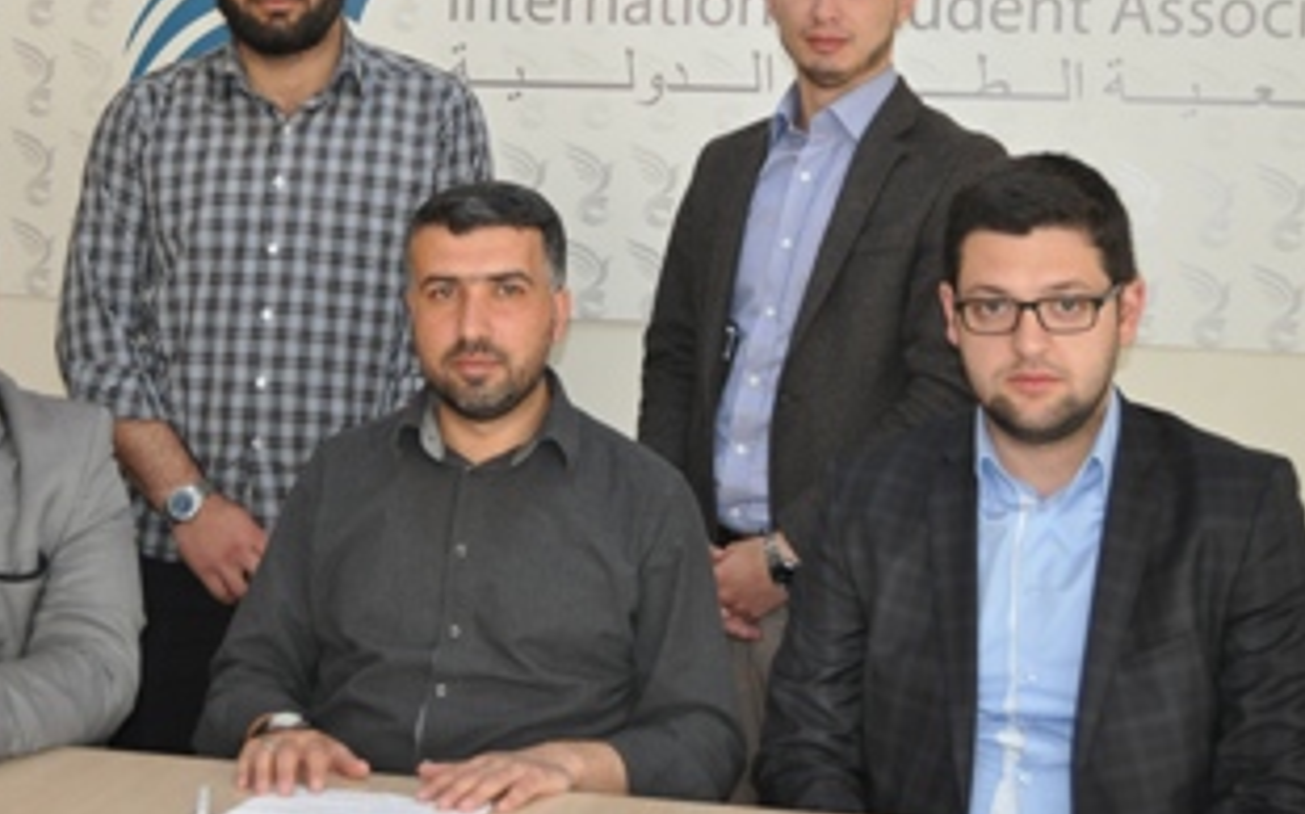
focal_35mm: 66
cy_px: 315
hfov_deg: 31.0
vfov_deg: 19.7
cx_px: 508
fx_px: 2346
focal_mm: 30
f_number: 4.2
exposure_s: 1/80
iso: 800
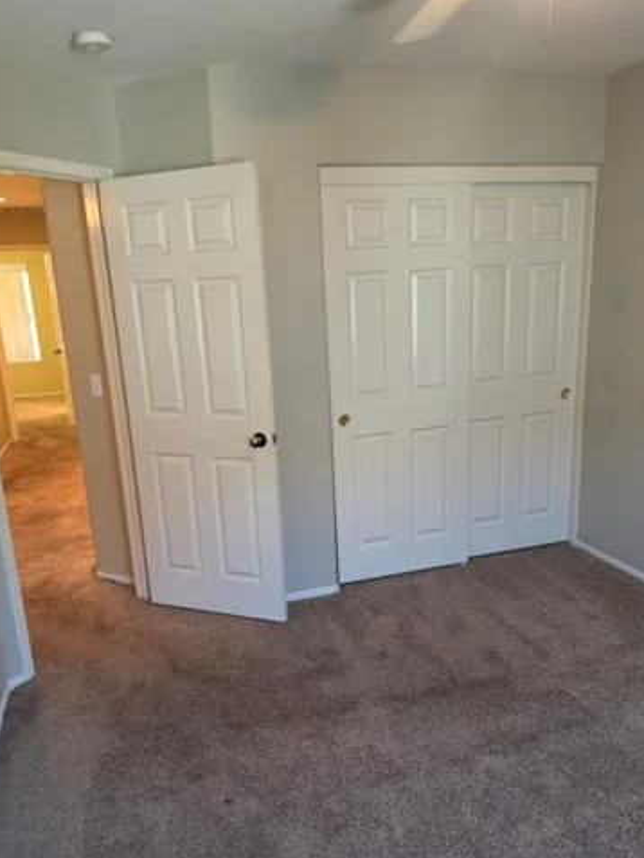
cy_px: 486
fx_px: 669
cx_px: 320
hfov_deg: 51.4
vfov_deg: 65.0
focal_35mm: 27
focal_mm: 6.5
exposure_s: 1/120
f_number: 1.4
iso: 500
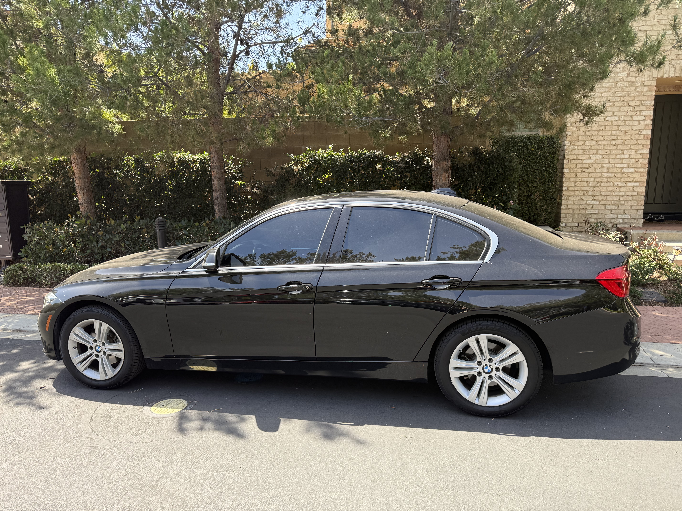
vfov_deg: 56.8
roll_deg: -1.0
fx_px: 473
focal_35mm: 24
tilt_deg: -7.2
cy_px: 256
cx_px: 341
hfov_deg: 71.6
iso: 100
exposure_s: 1/654
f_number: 1.78
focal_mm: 6.76
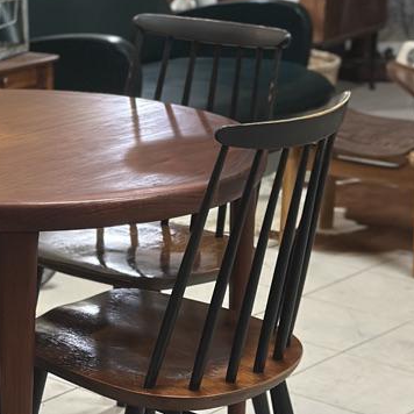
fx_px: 1651
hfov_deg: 14.1
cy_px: 134
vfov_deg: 14.3
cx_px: 27
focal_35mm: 122
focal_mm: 6.86
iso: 320
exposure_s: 1/33
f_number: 1.78
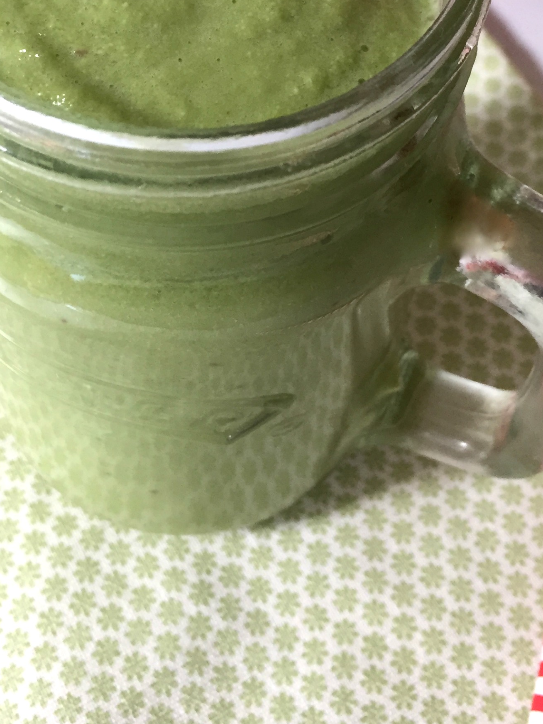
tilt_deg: -54.4
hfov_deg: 28.0
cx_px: 294
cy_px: 142
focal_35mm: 52
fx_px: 1088
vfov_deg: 35.6
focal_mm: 4.15
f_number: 2.2
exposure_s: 1/30
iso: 50
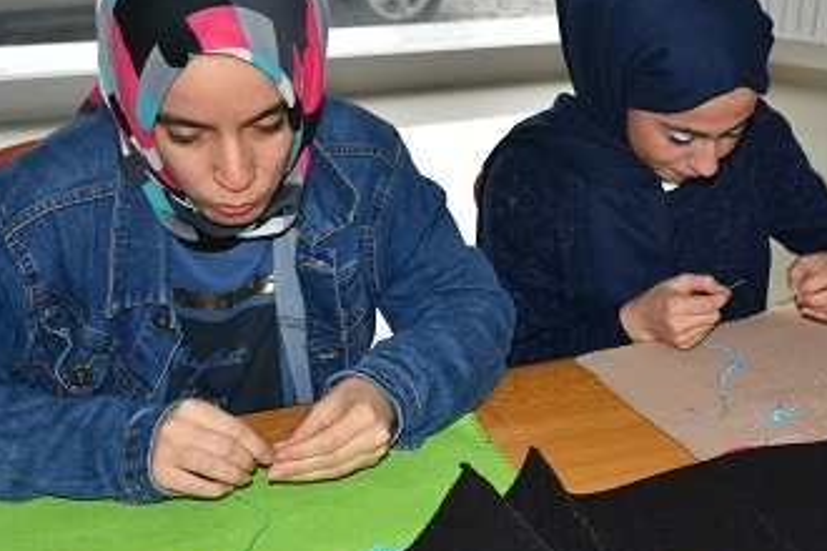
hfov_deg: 32.9
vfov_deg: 22.6
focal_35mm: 60
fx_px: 1378
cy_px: 208
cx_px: 604
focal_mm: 22
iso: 400
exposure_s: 1/80
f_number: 3.5
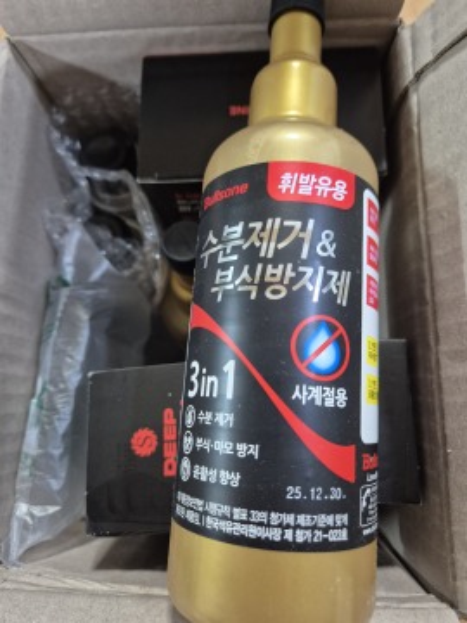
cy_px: 312
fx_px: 414
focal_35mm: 23
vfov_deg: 73.9
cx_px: 234
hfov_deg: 58.9
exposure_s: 1/60
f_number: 1.8
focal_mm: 5.4
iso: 640
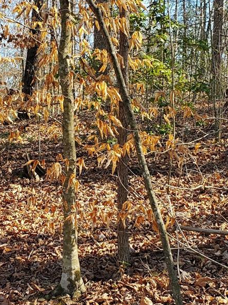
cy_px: 168
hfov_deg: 21.4
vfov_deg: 28.5
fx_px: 597
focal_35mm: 68
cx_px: 53
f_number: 2.4
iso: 50
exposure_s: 1/347
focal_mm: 4.3
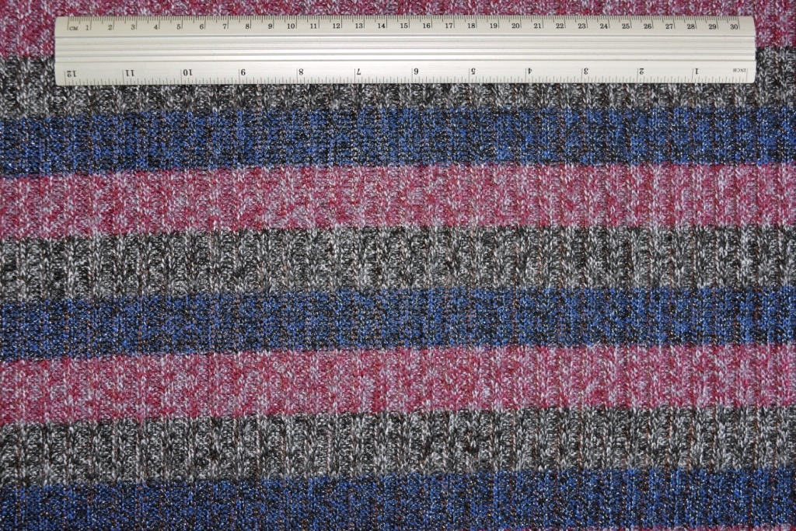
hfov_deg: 43.6
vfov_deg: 29.9
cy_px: 266
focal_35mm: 45
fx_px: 995
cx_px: 398
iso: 200
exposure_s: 1/60
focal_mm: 30
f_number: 8
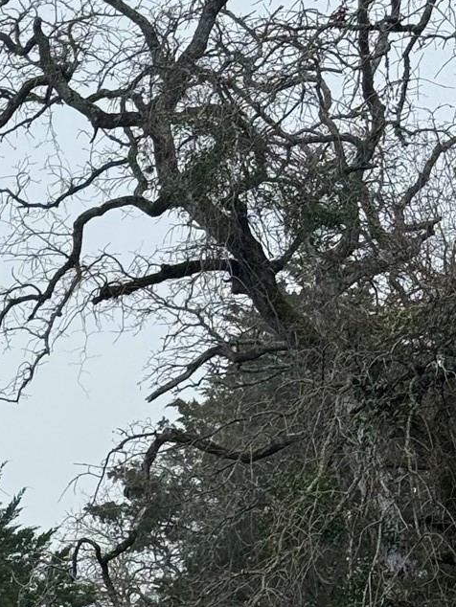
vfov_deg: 12.6
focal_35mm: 155
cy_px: 610
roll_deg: +0.8
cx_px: -141
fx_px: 2721
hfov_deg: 9.4
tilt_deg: +4.1
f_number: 1.78
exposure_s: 1/1838
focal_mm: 6.76
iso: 64
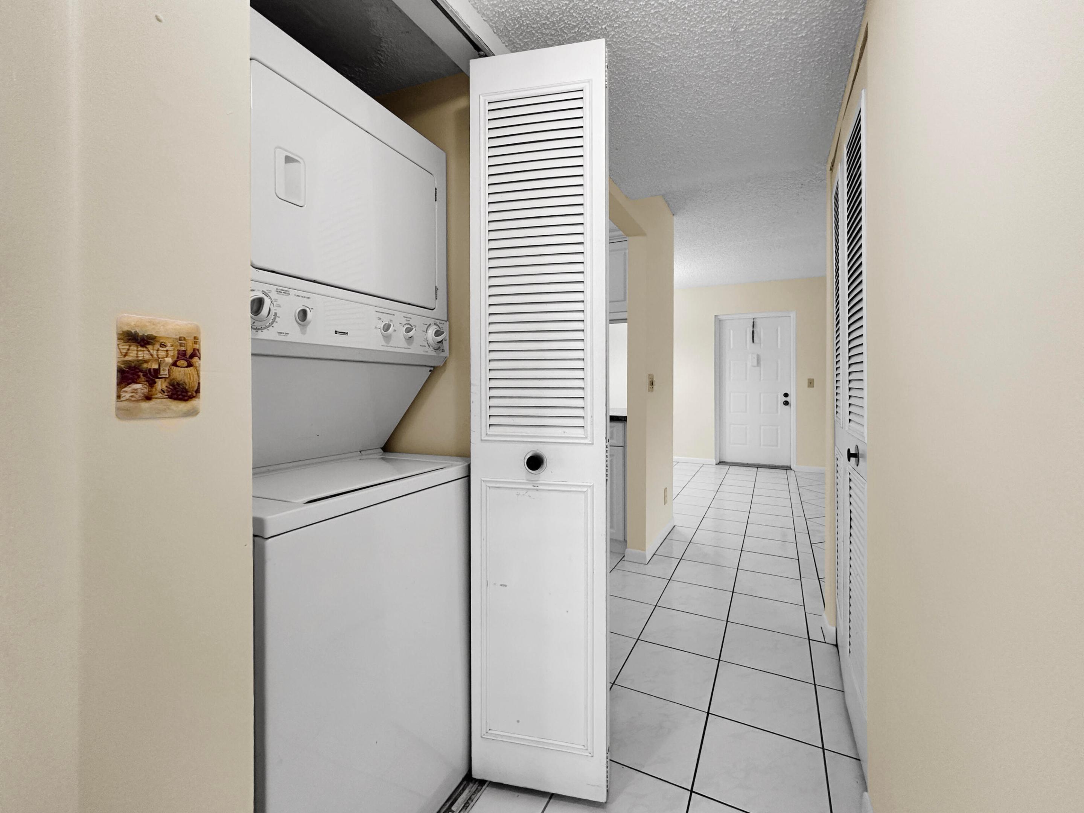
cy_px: 406
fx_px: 438
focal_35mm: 14
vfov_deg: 85.7
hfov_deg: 102.1
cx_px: 542
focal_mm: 2.22
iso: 200
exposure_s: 1/60
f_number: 2.2
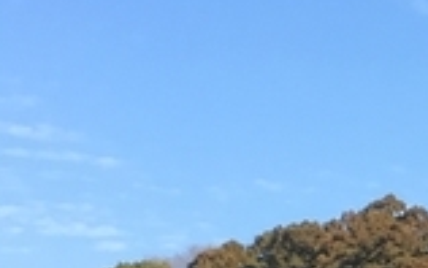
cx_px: 691
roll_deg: +1.0
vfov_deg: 6.4
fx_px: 2323
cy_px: 498
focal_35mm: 199
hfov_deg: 10.1
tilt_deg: +4.8
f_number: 2.2
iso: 25
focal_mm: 4.15
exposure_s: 1/549
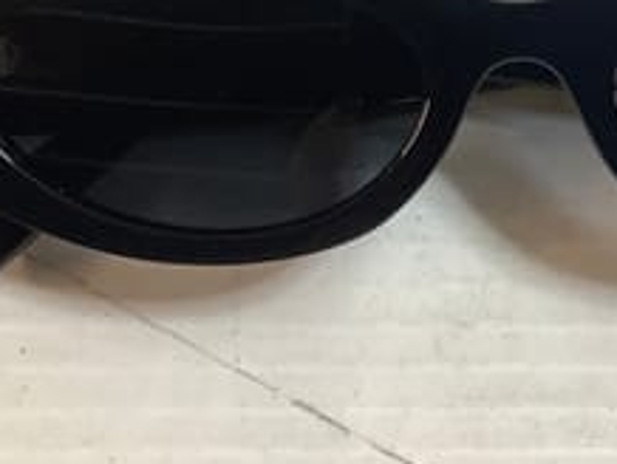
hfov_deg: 27.0
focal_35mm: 71
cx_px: 473
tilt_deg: -69.8
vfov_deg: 20.2
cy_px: 10
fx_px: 1267
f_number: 2.4
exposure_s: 1/50
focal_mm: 3.3
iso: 100
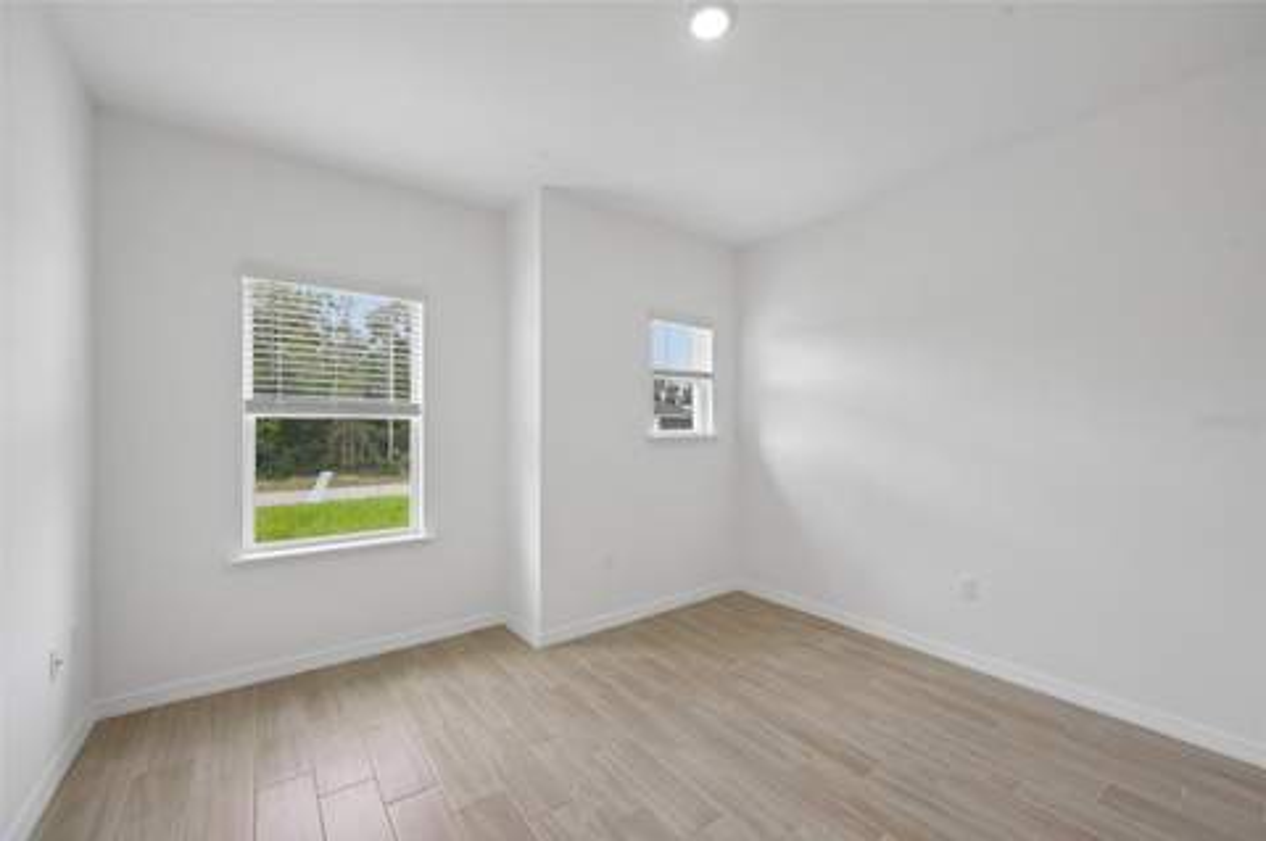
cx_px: 633
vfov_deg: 81.1
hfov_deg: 104.3
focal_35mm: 14
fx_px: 492
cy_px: 420
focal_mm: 14
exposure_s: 1/80
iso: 400
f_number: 8
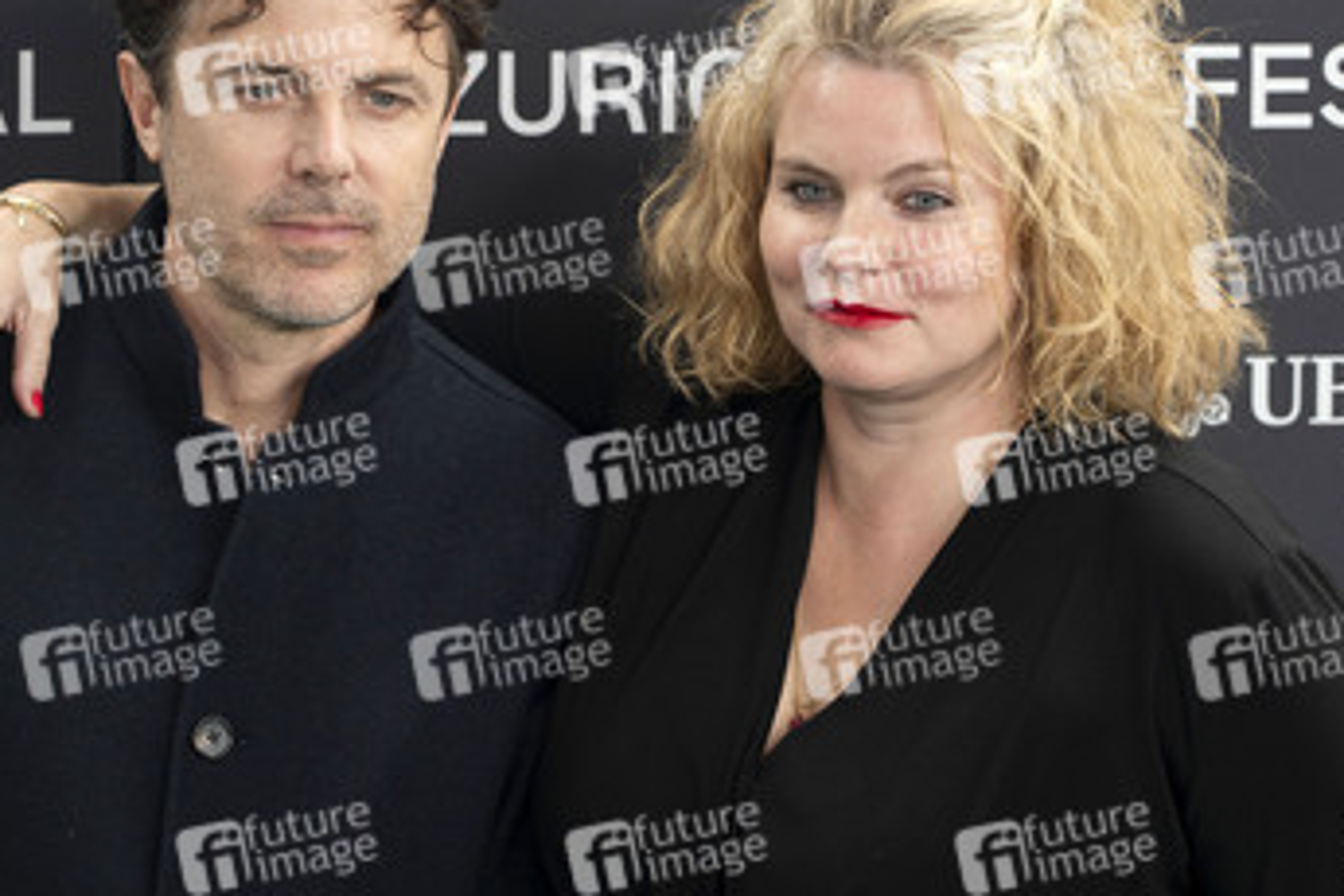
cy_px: 325
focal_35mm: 261
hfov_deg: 7.9
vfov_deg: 5.3
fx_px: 9743
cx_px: 563
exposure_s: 1/200
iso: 400
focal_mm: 188
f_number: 4.5
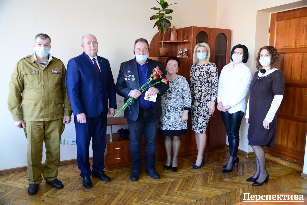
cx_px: 154
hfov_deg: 61.9
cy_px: 102
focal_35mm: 30
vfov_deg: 43.6
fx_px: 256
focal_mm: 30
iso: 2000
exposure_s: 1/50
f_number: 4
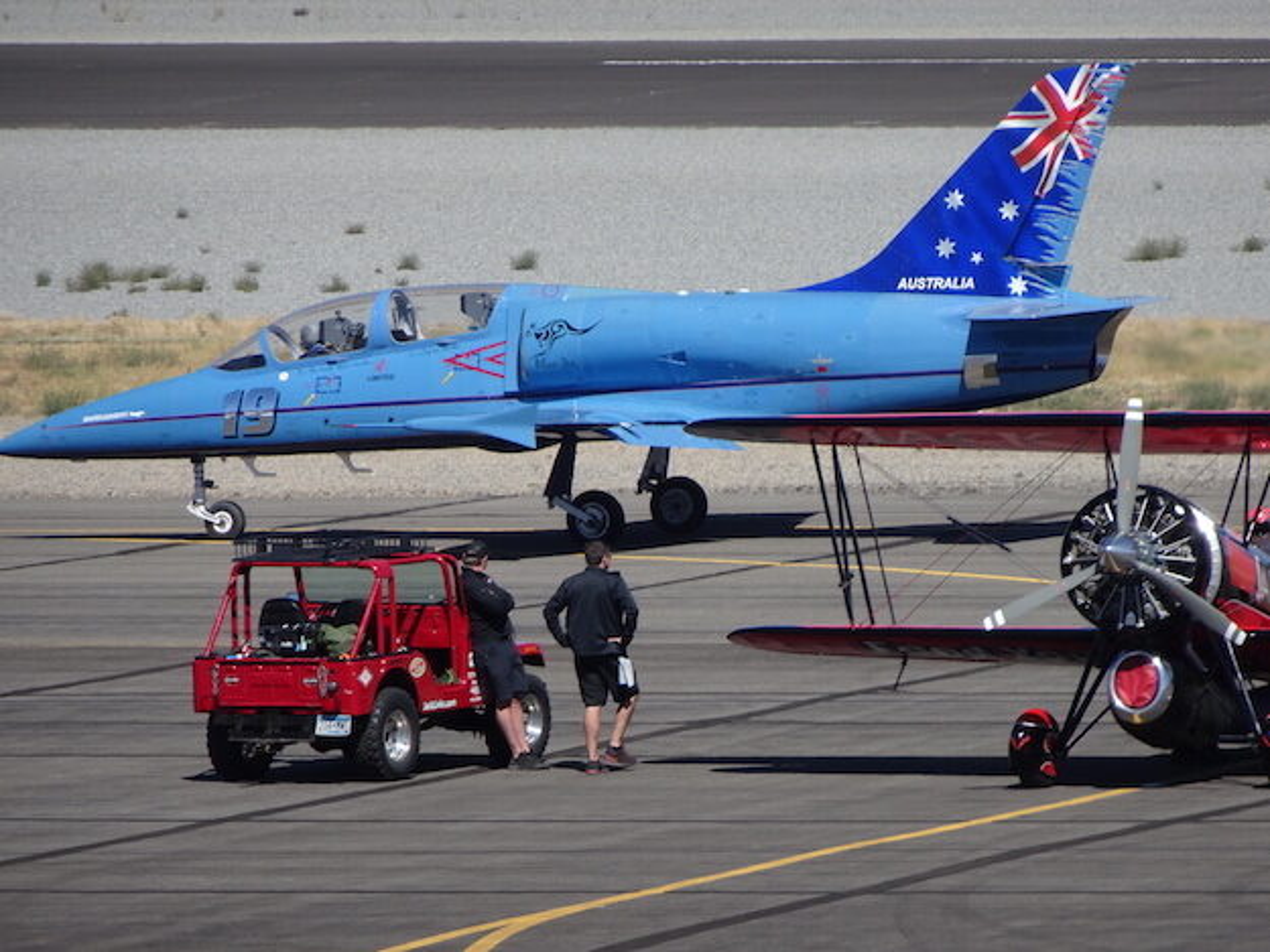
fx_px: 18348
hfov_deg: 4.0
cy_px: 476
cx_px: 635
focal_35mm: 500
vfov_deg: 3.0
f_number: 6.3
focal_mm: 85.47
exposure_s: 1/400
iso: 80
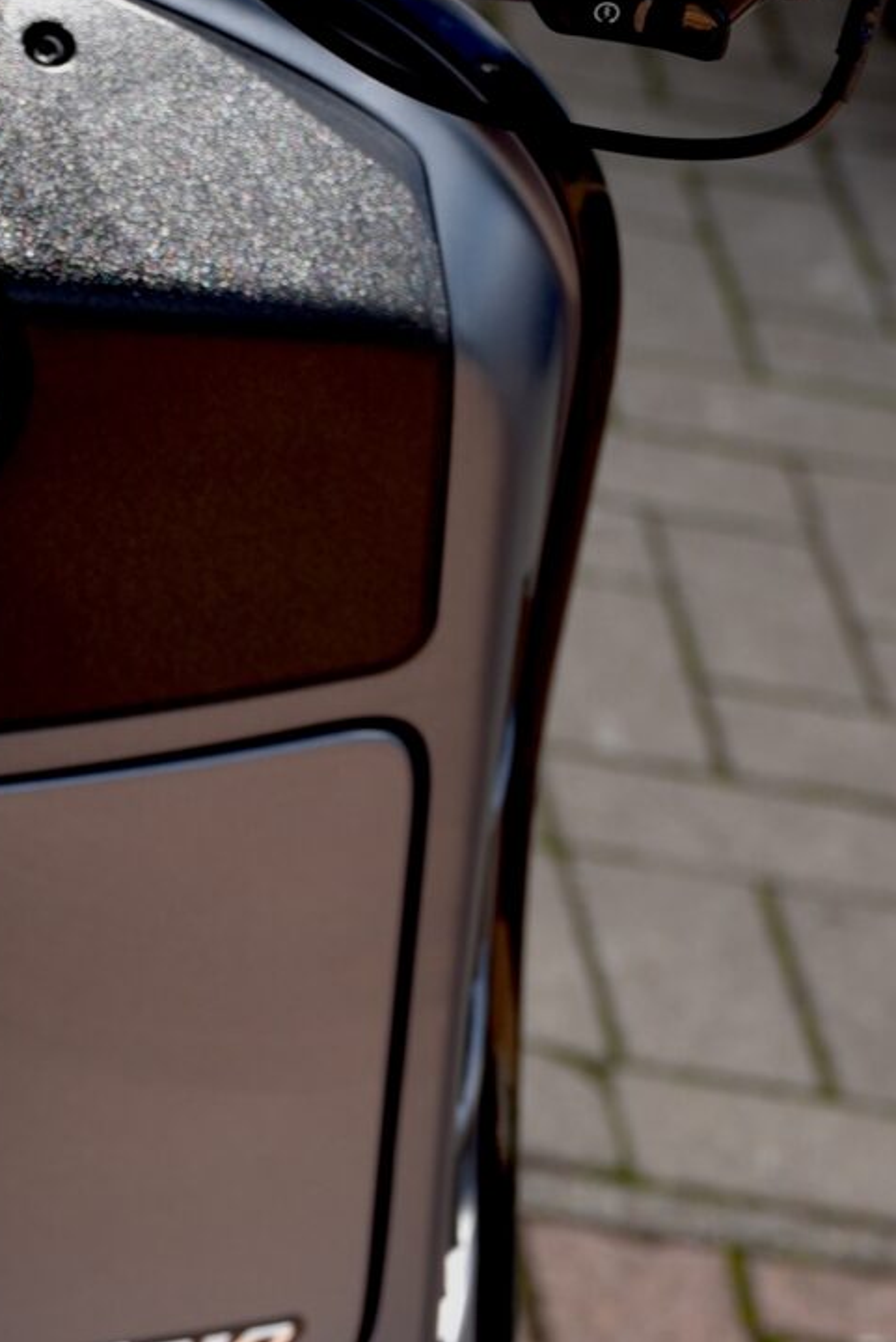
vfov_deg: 12.8
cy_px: 1046
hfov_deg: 8.5
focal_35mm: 160
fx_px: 5964
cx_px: -312
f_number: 5.6
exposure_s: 1/125
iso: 100
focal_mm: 45
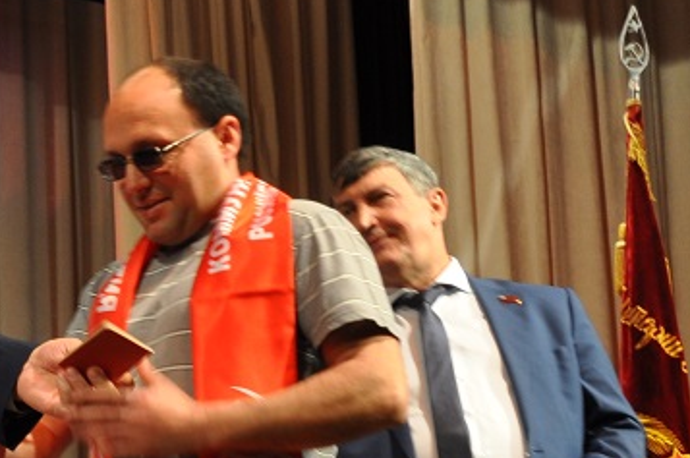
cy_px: 507
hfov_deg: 17.0
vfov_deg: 11.3
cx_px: 61
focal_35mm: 119
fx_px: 2278
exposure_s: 1/25
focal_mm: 22
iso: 400
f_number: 5
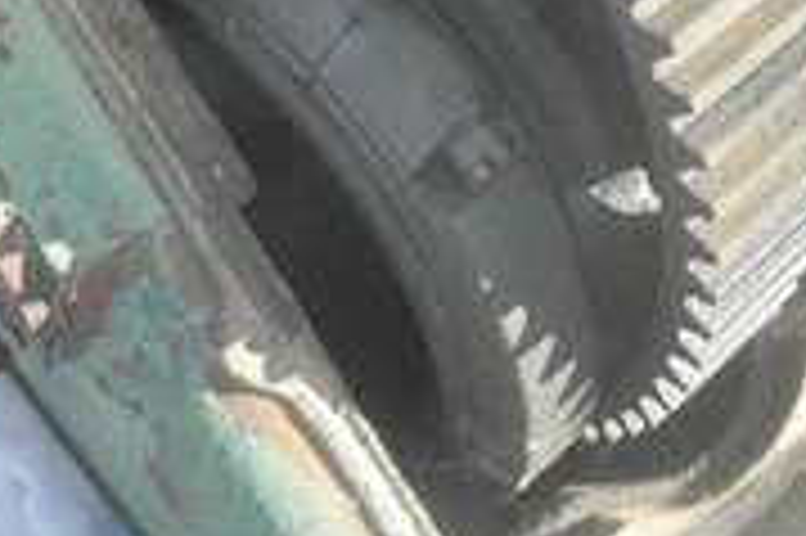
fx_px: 1454
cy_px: -27
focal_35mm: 65
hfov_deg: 31.0
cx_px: 365
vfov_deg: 20.1
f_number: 3
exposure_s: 1/250
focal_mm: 5
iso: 64
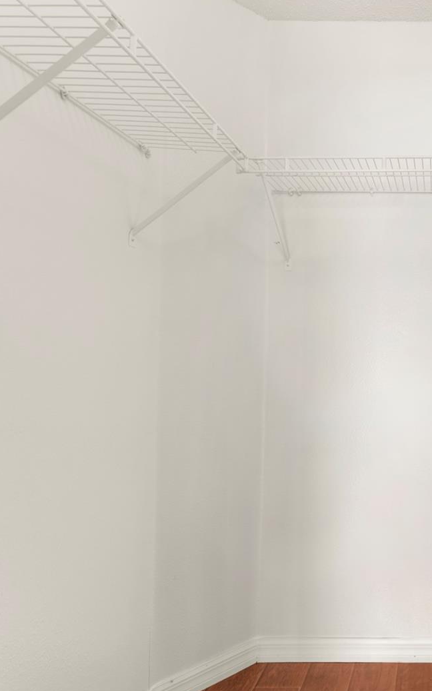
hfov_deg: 45.2
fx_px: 414
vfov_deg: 79.7
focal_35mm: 22
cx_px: 446
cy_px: 350
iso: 200
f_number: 8
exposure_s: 1/3
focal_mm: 14
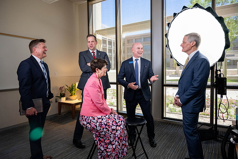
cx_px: 119
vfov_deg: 53.2
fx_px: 159
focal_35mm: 24
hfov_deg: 73.7
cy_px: 80
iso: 2500
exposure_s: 1/400
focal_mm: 24
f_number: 4
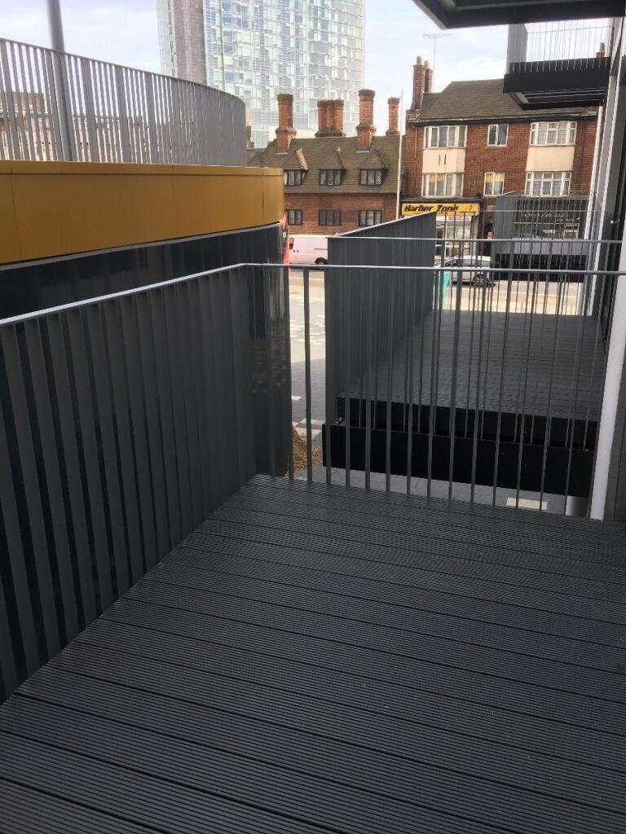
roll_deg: -0.4
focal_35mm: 29
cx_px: 313
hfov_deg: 48.2
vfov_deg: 61.7
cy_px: 417
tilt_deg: -19.8
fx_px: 699
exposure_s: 1/334
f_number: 2.2
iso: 25
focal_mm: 4.15
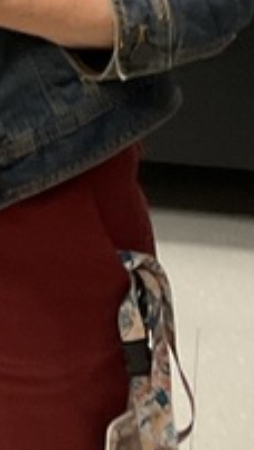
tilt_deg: -13.7
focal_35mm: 160
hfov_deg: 7.3
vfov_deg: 13.1
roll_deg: +0.4
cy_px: -91
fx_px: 1911
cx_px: -234
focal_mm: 3
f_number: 1.8
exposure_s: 1/60
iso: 80
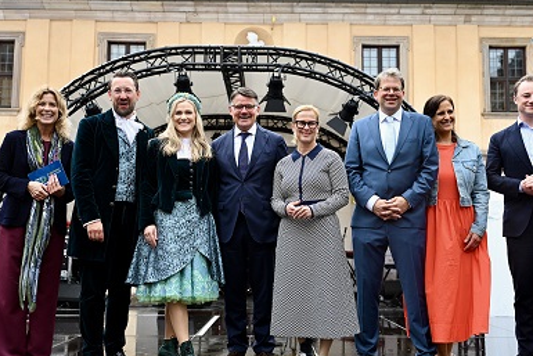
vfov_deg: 30.5
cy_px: 193
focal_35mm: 44
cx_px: 285
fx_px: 652
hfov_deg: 44.5
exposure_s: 1/250
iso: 200
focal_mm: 35
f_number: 3.5
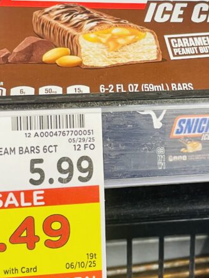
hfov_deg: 23.8
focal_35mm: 61
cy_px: 101
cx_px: 153
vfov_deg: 31.5
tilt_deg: -51.8
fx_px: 491
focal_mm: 4.2
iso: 100
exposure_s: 1/60
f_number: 1.6
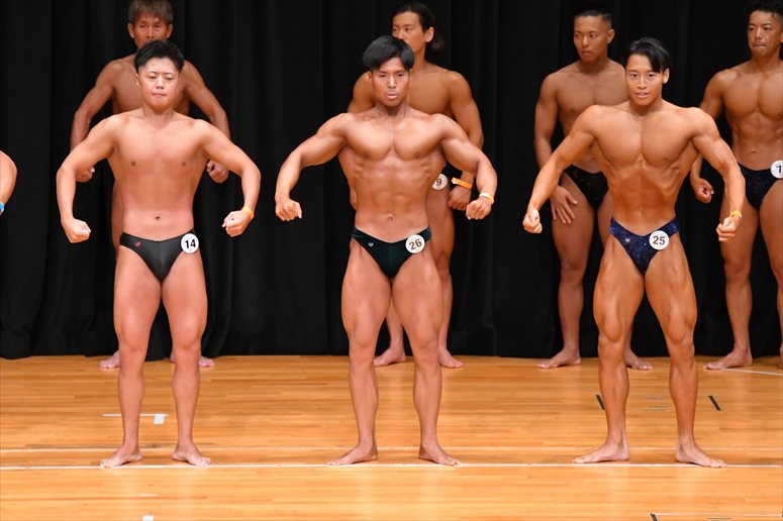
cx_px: 392
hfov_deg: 7.6
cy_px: 260
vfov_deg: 5.1
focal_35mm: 270
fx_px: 5870
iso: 5000
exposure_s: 1/400
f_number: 5.6
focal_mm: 180
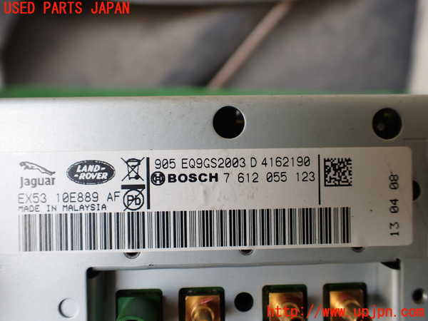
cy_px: 160
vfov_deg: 46.8
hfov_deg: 60.0
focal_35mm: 30
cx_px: 214
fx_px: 371
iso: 160
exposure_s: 1/125
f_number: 2.3
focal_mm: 5.4
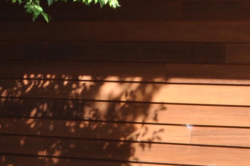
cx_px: -382
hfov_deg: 8.1
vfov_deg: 5.9
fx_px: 1595
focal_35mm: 230
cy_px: -42
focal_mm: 28
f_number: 6.3
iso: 200
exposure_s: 1/160
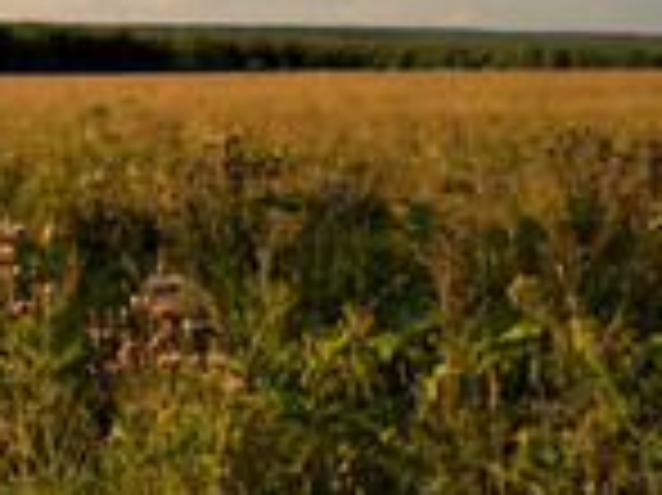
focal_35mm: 118
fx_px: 2255
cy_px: -29
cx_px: -446
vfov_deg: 12.4
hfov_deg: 15.0
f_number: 7.1
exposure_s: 1/320
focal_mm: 24
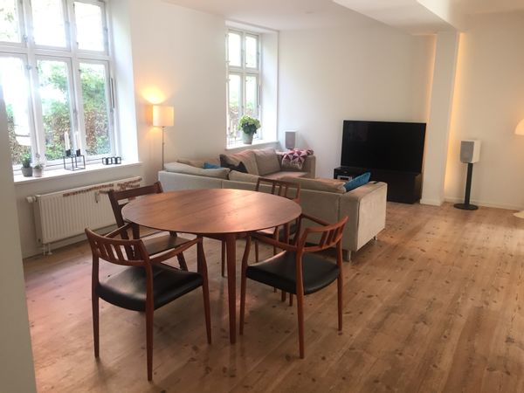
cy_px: 196
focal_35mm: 29
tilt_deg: -12.6
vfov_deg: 48.2
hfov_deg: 61.7
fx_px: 439
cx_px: 262
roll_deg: -0.4
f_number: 2.2
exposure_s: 1/33
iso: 50
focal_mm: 4.15
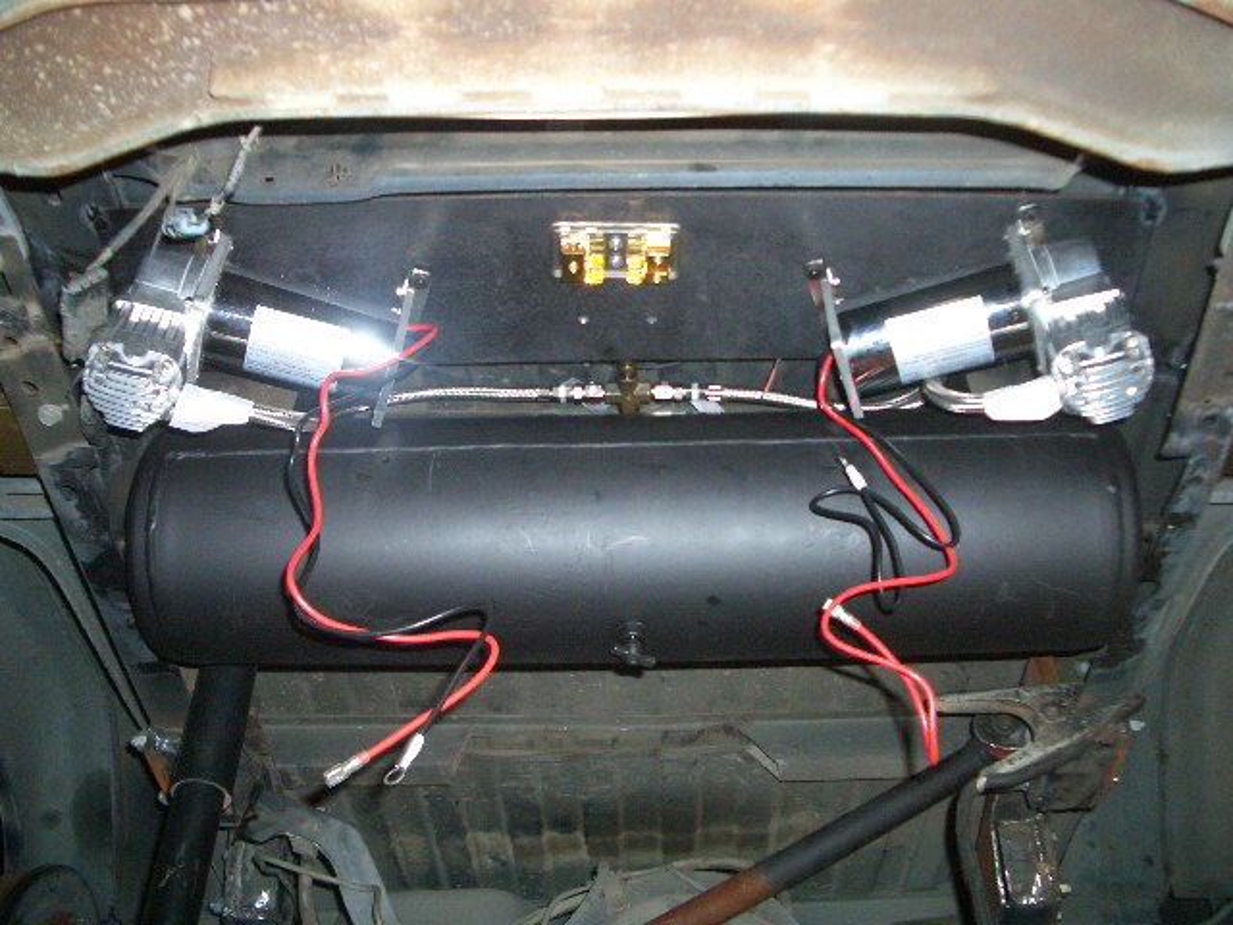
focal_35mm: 35
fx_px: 1247
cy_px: 462
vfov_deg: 40.7
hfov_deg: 52.6
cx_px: 616
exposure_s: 1/60
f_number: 2.6
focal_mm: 5.8
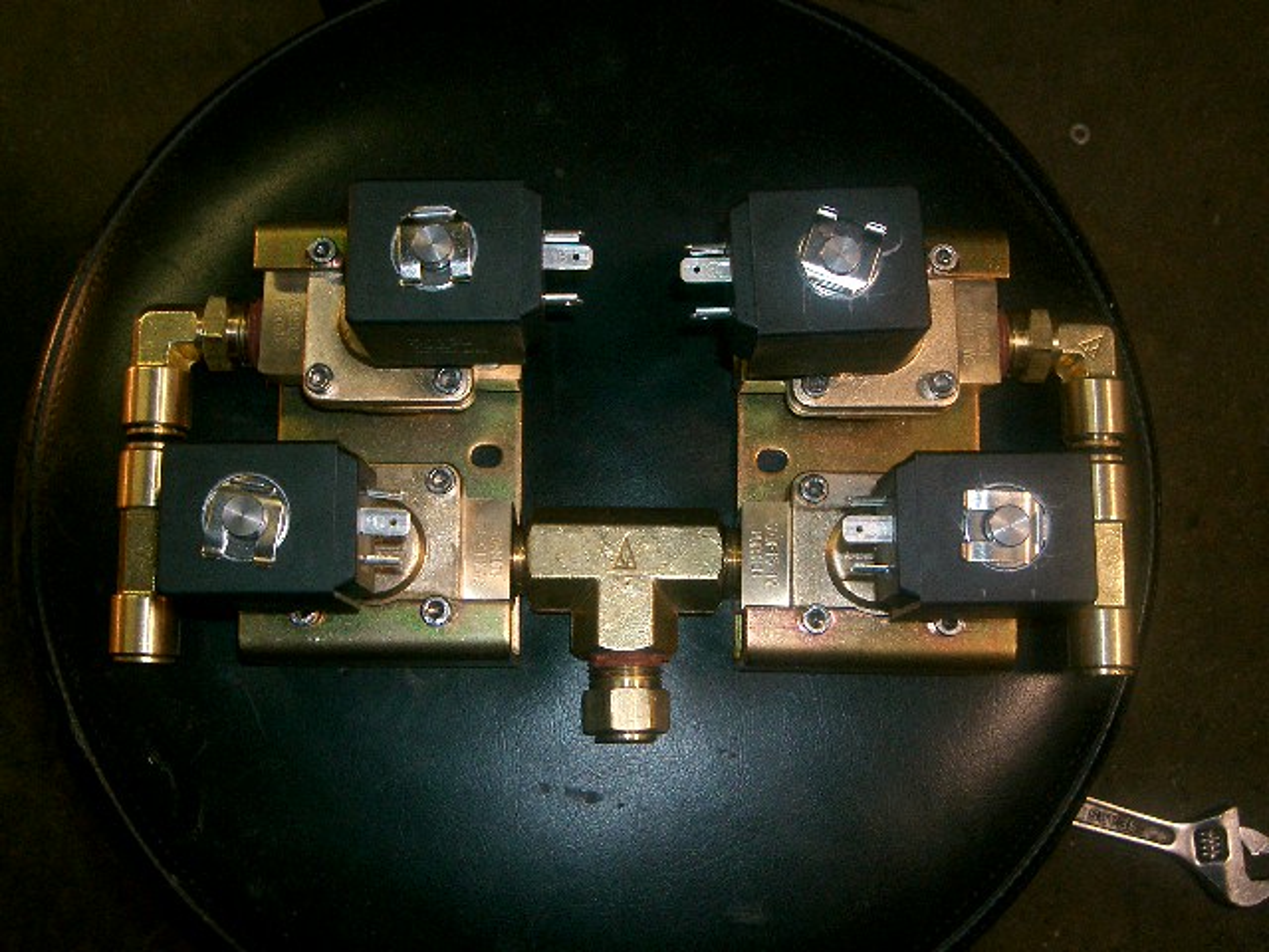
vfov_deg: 36.8
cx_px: 634
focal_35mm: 39
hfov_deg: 47.9
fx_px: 1430
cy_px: 476
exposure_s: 1/50
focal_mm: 8
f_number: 4.8
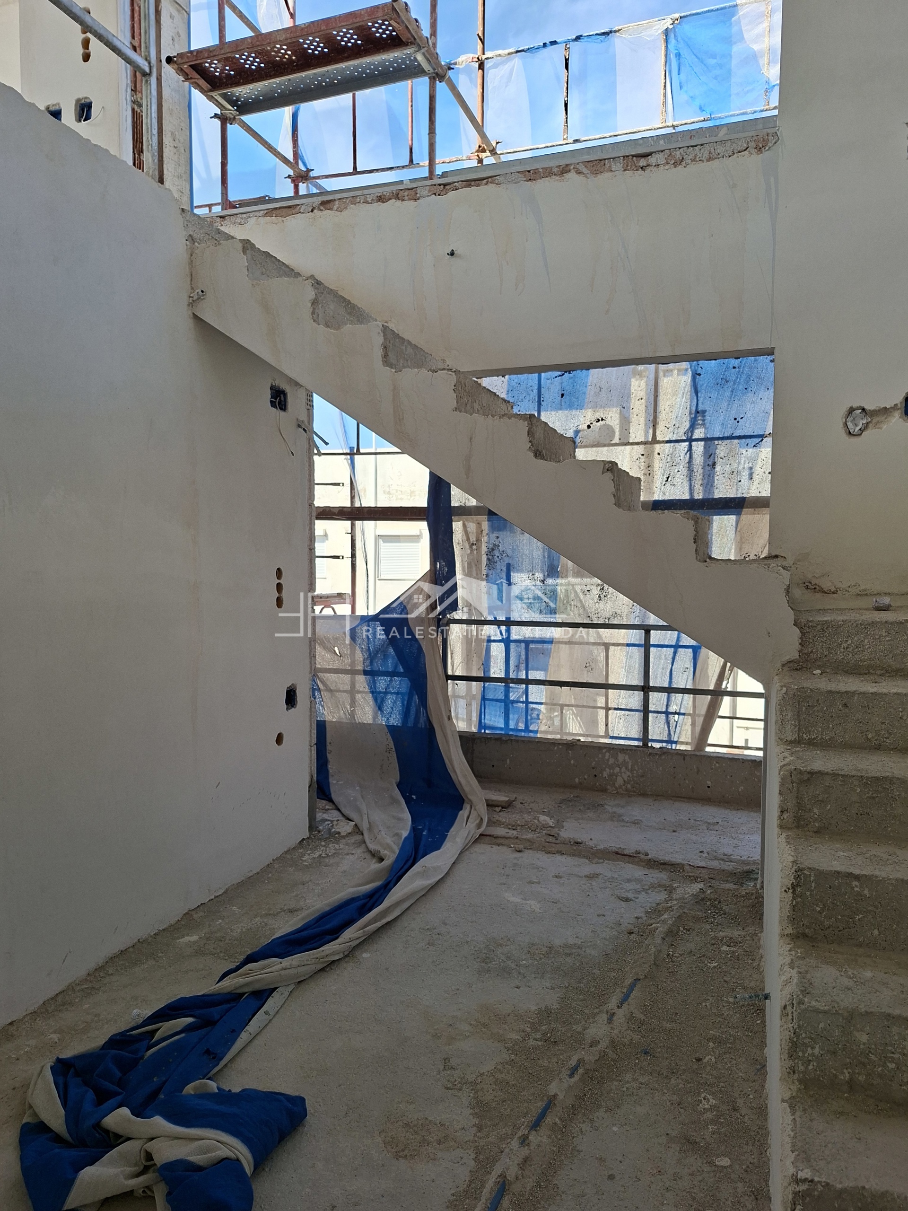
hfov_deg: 58.9
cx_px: 454
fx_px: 804
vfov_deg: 73.9
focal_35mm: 23
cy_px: 606
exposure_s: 1/609
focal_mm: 5.54
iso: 50
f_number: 1.8
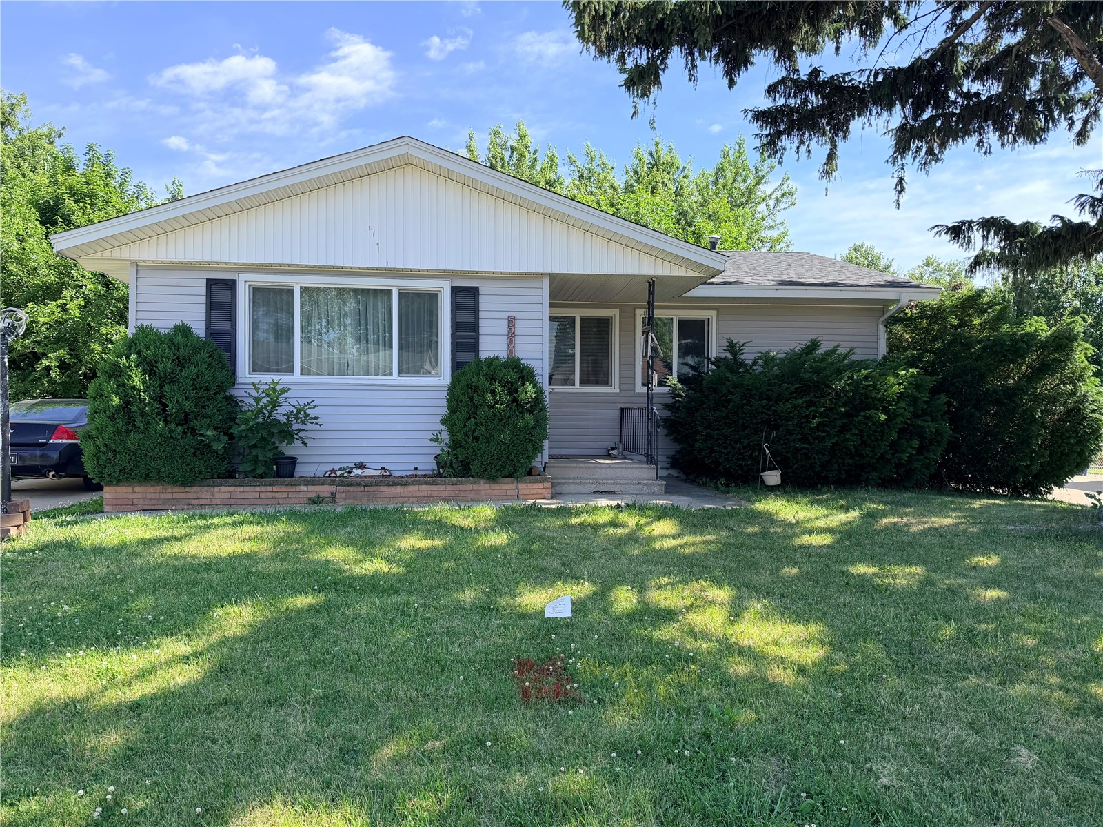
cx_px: 552
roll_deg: +0.1
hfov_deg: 71.6
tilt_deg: +0.5
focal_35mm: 24
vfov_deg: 56.8
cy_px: 414
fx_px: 765
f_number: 1.78
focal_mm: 6.76
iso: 100
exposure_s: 1/1812
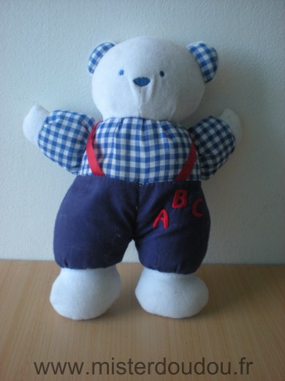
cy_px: 190
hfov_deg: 37.7
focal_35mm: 38
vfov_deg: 49.0
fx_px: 417
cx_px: 142
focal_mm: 6.3
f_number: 3.1
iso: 152
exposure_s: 1/60.1
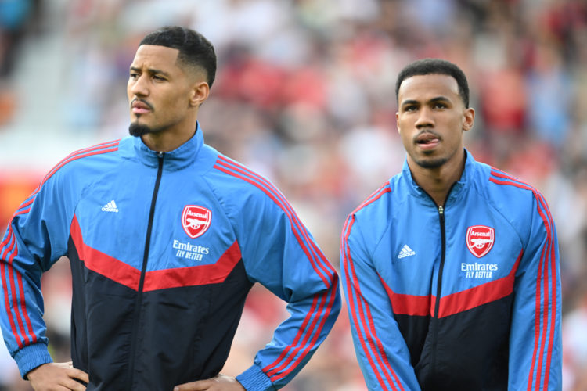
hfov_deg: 4.1
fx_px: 8152
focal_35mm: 500
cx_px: 294
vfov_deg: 2.7
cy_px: 196
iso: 800
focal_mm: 500
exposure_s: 1/640
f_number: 4
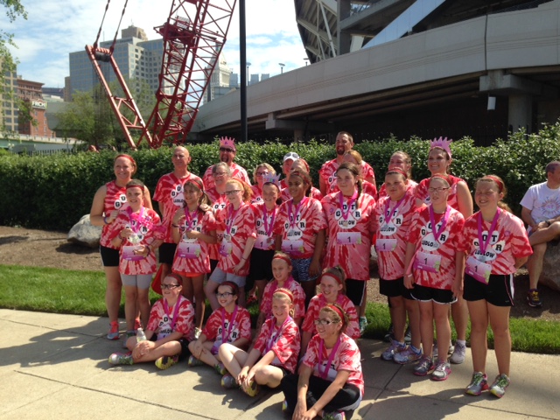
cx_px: 280
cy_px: 210
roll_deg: -1.0
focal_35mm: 33
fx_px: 534
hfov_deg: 55.4
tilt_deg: -0.6
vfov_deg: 42.9
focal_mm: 4.12
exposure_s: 1/1153
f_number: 2.4
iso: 50
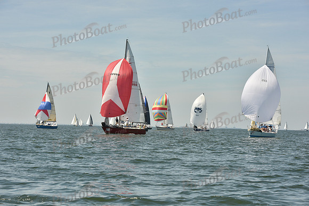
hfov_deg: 20.4
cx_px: 154
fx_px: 858
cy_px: 103
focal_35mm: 100
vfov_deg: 13.7
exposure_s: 1/1250
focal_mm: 100
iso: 320
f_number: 9
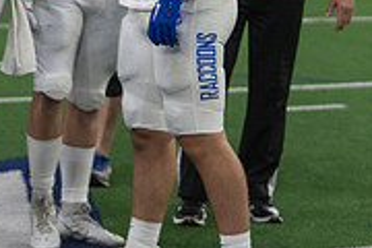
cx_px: -159
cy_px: -113
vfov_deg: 6.0
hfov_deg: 9.0
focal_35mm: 225
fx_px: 2325
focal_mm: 70
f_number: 2.8
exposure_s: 1/320
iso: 500
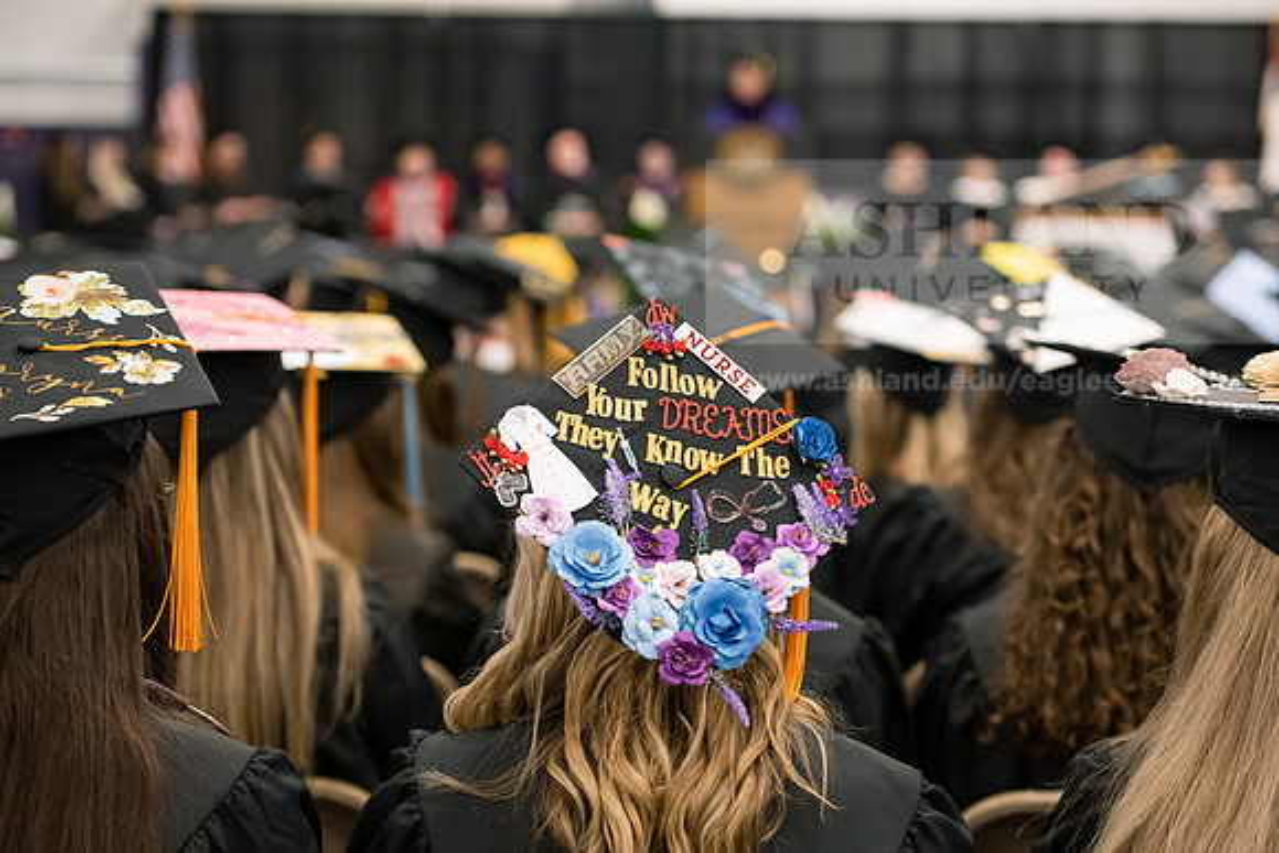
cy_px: 426
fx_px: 3020
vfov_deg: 16.1
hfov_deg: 23.9
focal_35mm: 85
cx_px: 640
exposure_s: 1/200
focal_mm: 85
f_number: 3.5
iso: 4000
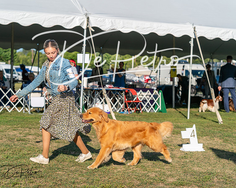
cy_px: 94
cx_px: 118
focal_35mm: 83
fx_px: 582
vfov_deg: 18.4
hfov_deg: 22.9
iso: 100
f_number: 4.5
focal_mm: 74
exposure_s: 1/1250
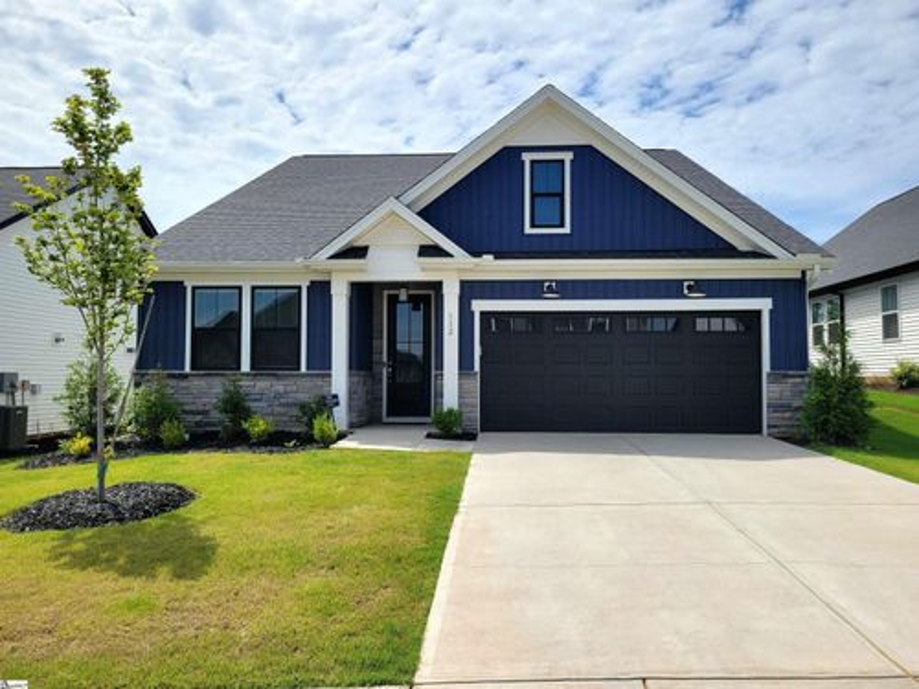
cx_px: 460
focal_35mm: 26
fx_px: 690
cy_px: 344
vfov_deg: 53.1
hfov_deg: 67.3
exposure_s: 1/5000
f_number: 1.8
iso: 40
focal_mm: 5.4
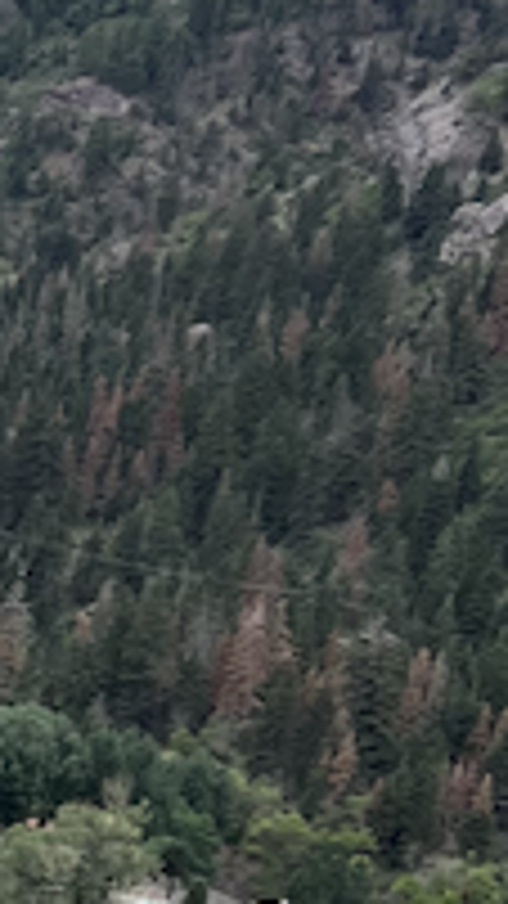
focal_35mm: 142
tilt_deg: -5.5
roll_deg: -11.3
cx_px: -985
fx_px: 3402
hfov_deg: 7.5
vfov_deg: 15.1
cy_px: 490
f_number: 1.5
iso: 50
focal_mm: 5.7
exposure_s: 1/1531
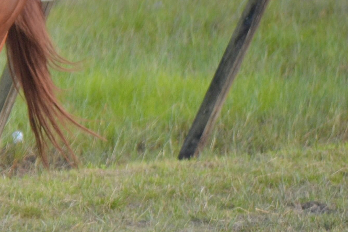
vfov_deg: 2.0
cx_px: -135
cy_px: -33
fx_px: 6773
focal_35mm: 701
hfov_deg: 2.9
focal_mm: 135
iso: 500
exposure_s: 1/500
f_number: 5
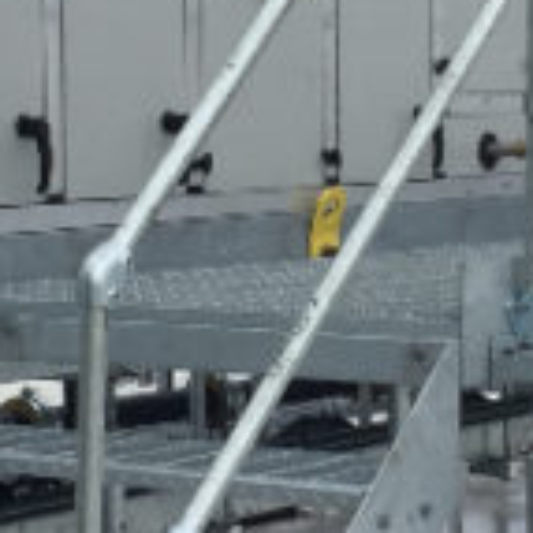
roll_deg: +1.4
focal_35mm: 156
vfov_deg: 11.2
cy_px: 266
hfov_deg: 11.2
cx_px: 298
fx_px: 2718
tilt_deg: -3.3
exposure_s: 1/842
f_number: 2.2
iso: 32
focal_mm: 4.15
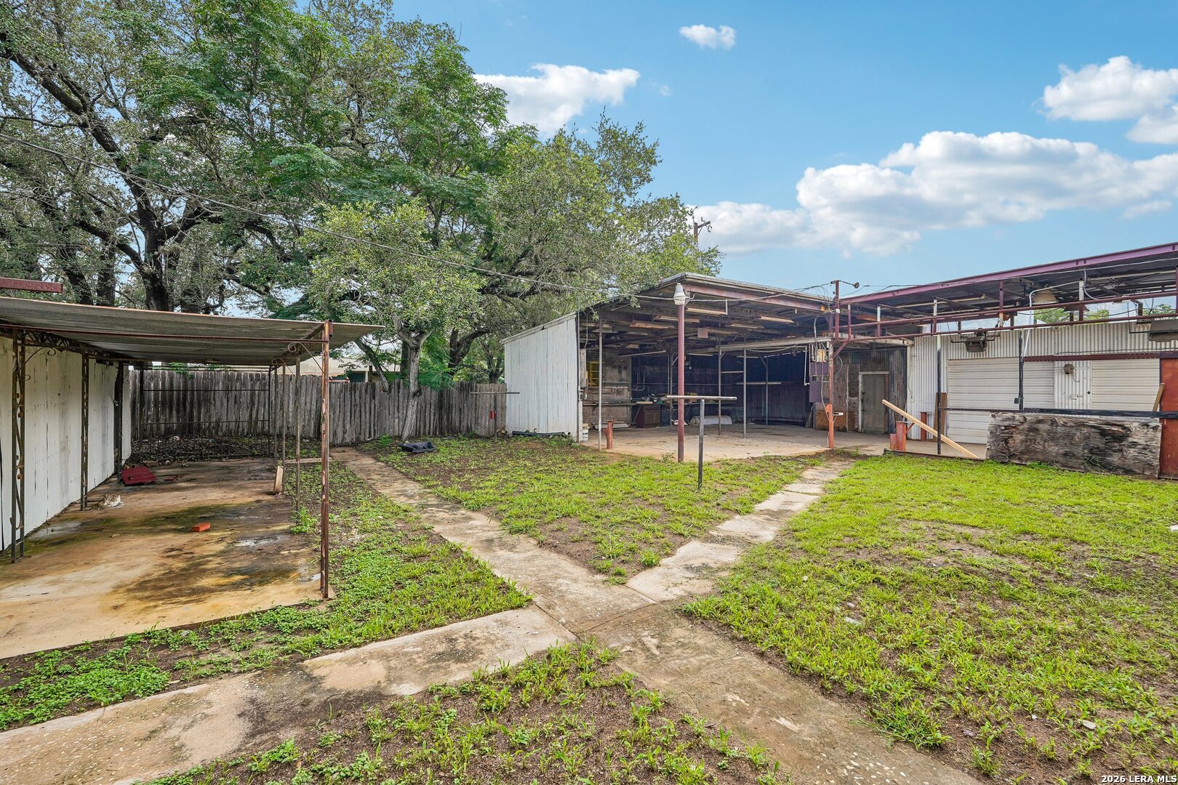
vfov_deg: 72.1
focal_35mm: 16
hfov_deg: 95.0
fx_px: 540
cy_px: 392
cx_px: 589
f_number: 8
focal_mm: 16.5
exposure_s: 1/60
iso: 100
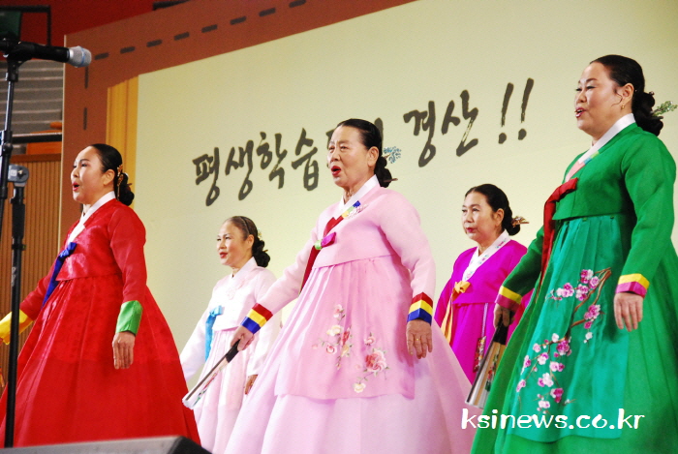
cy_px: 227
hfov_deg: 17.5
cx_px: 339
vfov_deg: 11.8
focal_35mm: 117
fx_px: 2207
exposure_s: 1/100
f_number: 6.3
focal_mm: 78
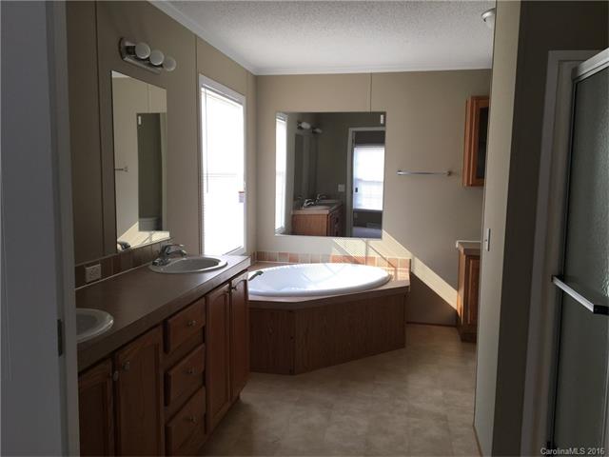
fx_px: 510
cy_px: 228
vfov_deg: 48.2
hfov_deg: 61.7
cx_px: 304
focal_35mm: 29
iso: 32
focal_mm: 4.15
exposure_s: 1/60
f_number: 2.2
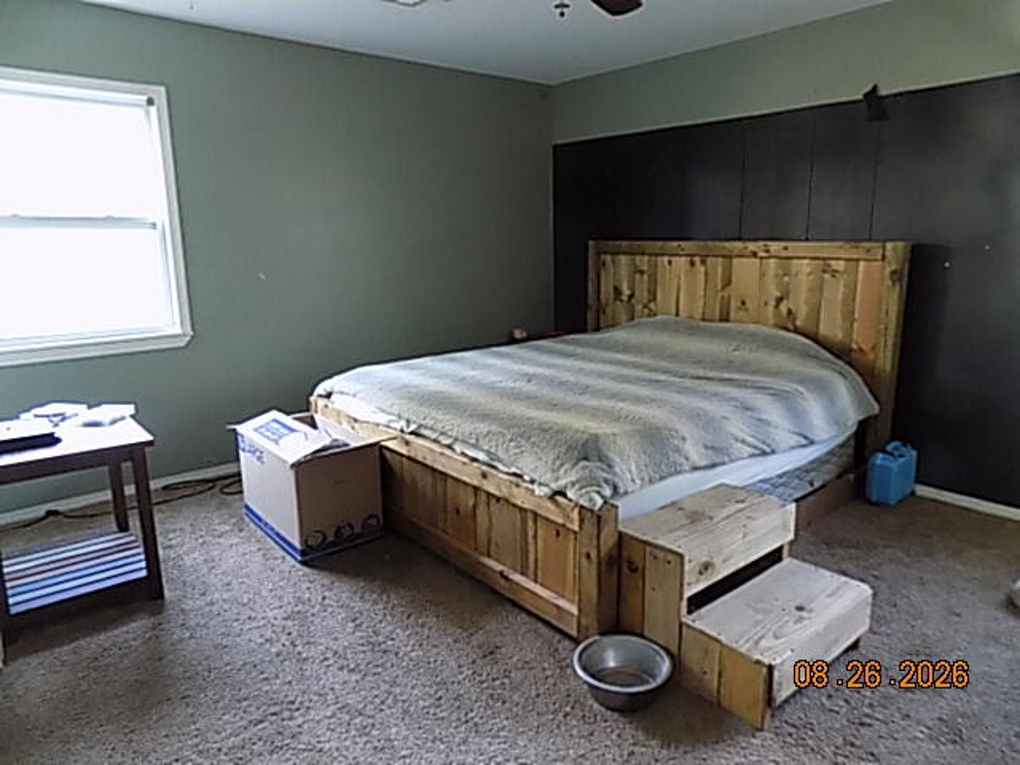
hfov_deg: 73.9
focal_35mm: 23
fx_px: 678
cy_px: 382
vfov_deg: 58.9
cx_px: 510
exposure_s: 1/10
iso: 400
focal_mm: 4
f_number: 3.1
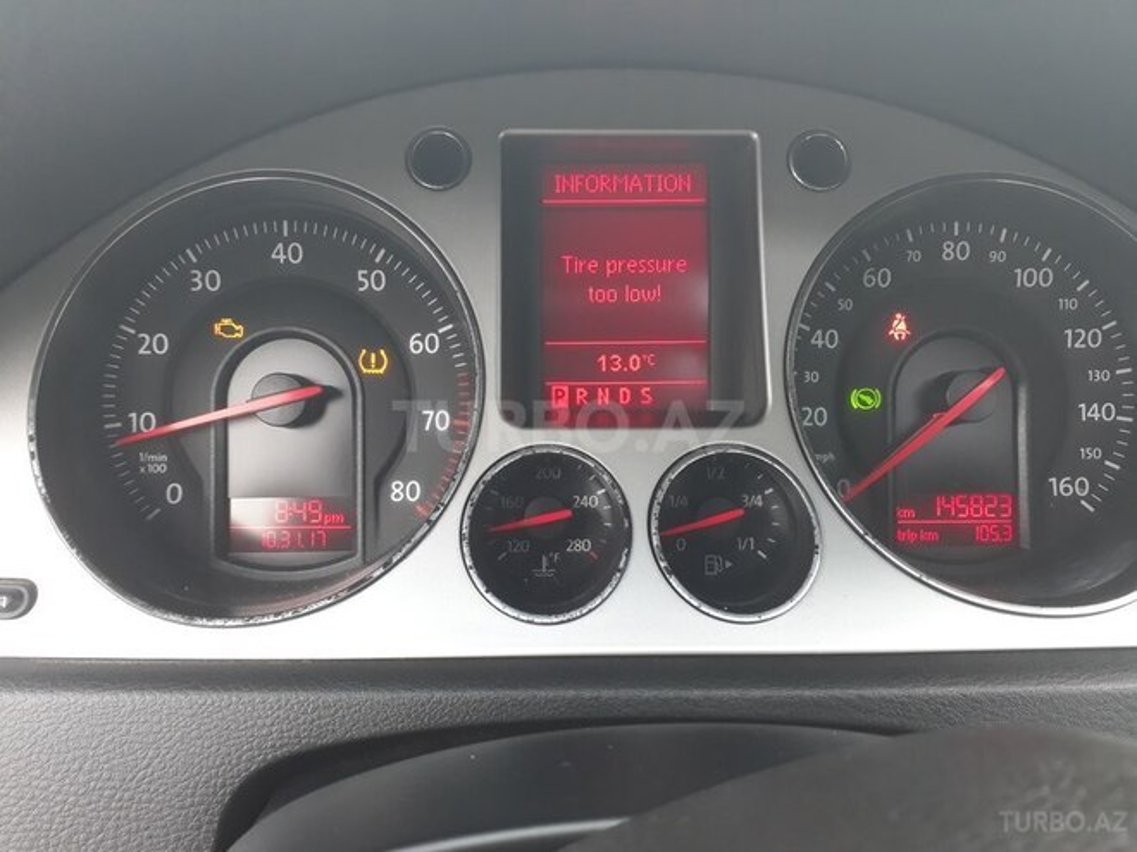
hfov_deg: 65.3
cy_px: 426
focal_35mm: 27
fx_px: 887
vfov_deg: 51.4
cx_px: 568
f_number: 1.9
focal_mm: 3.6
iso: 100
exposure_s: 1/30
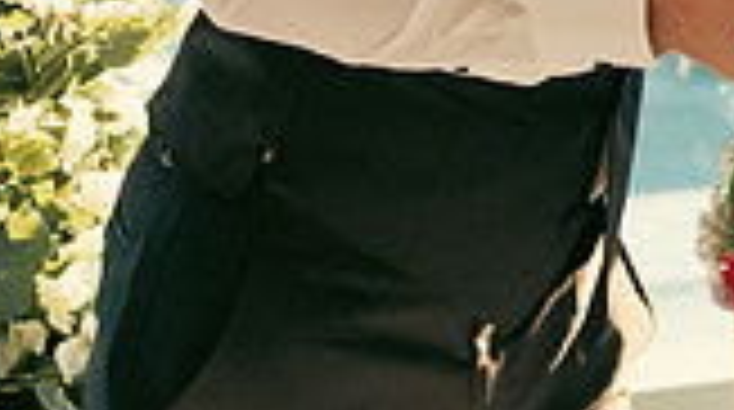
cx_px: 946
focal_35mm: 172
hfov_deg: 12.2
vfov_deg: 6.8
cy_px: -336
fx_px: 3342
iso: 2000
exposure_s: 1/160
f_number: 3.5
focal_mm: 31
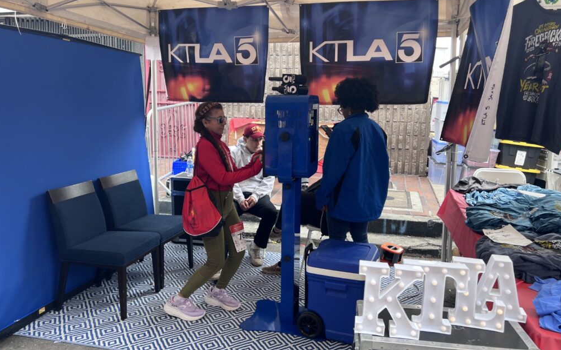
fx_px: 428
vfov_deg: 44.4
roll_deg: -1.3
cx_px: 282
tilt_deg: -7.4
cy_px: 152
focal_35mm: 28
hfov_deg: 66.5
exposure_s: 1/220
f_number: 1.5
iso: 40
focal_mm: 5.7
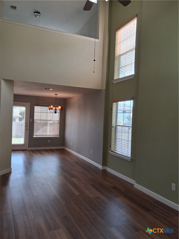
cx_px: 90
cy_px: 120
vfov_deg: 65.3
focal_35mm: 27
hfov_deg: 51.4
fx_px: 186
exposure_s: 1/120
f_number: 1.8
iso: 64
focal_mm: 4
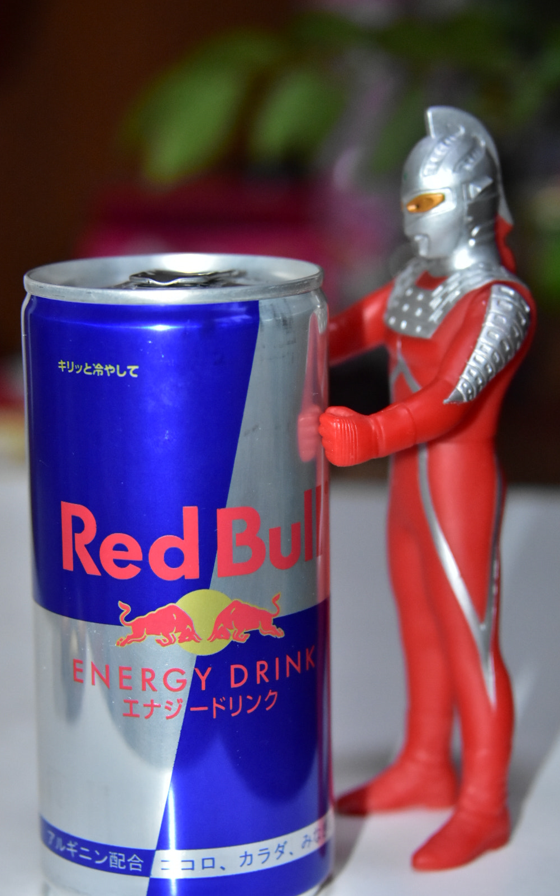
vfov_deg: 19.3
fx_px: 2637
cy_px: 451
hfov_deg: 12.1
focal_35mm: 108
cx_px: 294
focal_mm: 70
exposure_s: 1/200
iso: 2500
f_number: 5
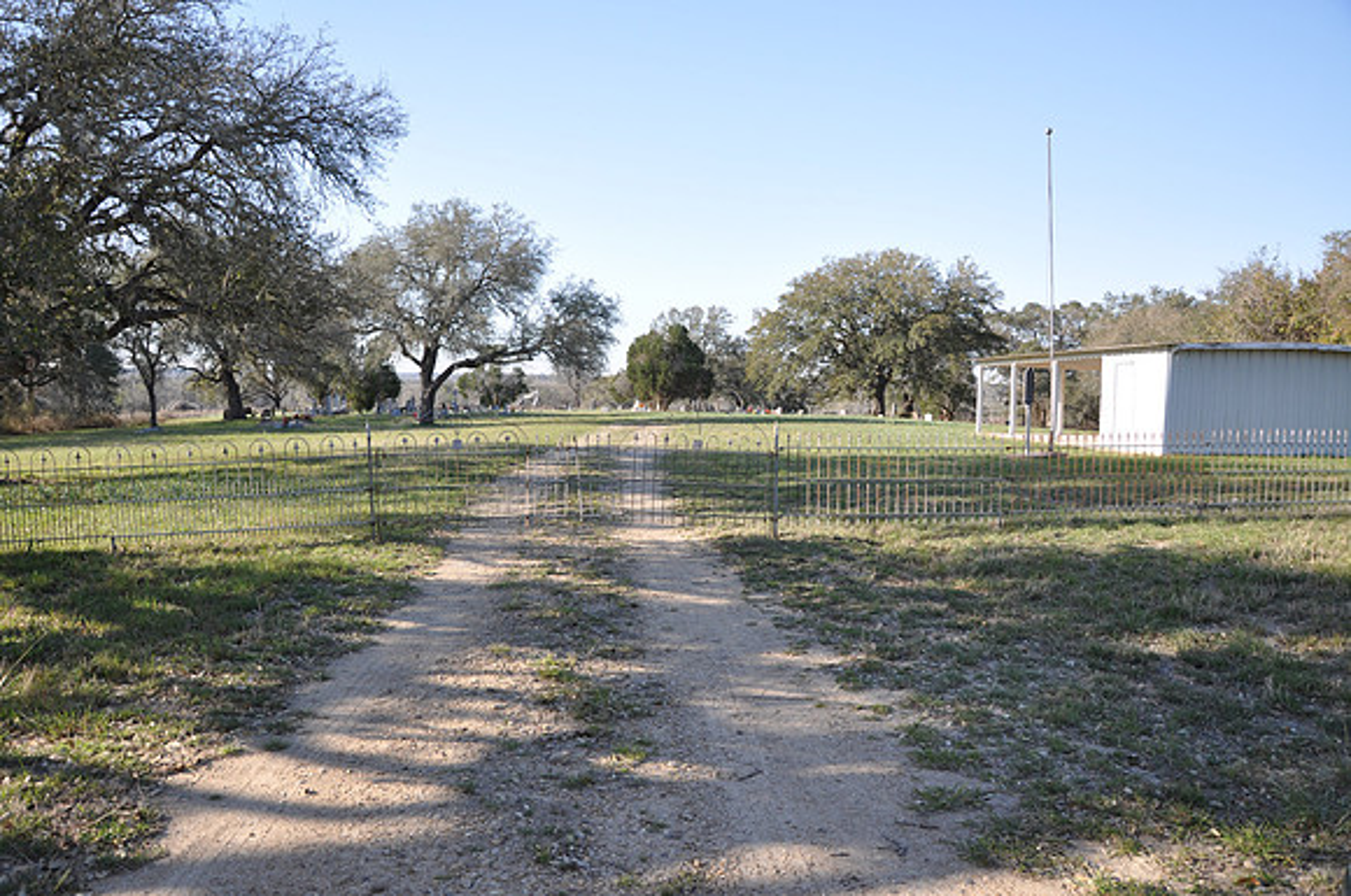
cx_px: 676
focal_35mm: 27
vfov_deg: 47.8
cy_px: 448
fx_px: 1012
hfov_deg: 67.5
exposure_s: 1/125
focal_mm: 18
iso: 200
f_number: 5.6
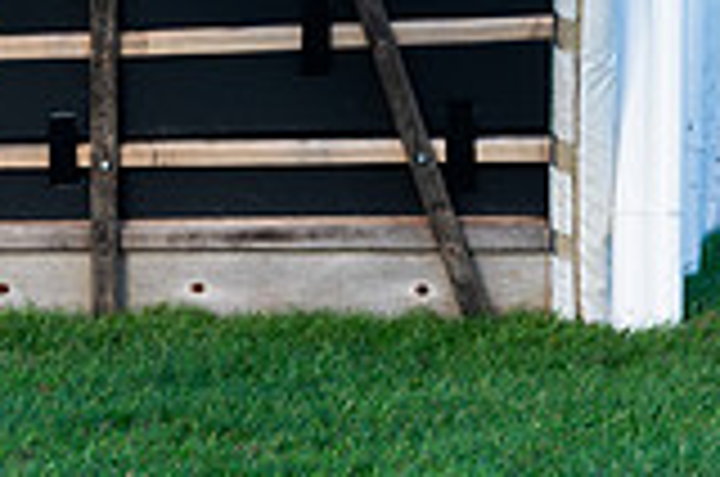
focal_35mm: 787
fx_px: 15709
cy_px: -396
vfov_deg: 1.7
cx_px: -208
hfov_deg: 2.6
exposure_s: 1/1250
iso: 320
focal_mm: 185
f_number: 3.5
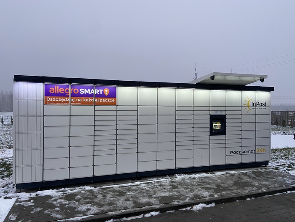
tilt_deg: +0.0
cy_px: 111
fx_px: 222
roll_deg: +0.5
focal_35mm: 26
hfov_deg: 67.3
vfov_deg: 53.1
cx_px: 148
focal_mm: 4.25
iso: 125
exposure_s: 1/69
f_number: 1.8
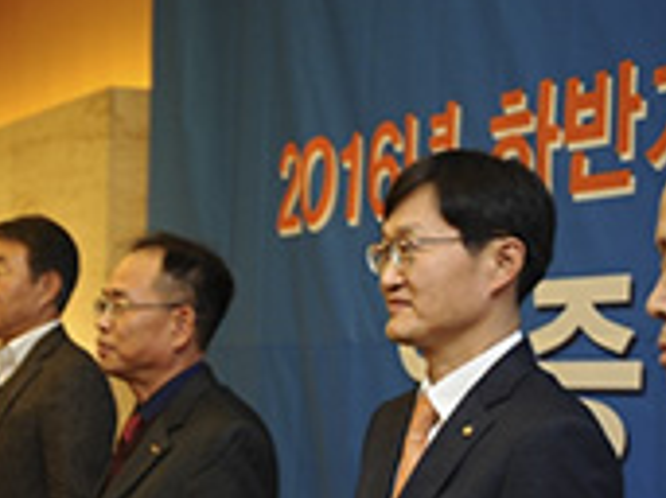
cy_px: 438
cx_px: -105
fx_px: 2057
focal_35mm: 107
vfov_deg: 13.7
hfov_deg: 17.6
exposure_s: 1/160
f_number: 2.8
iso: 500
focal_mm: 38
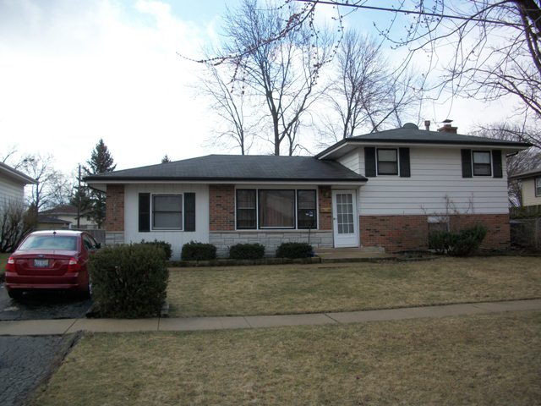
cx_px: 270
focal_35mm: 35
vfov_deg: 40.7
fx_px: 547
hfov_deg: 52.6
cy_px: 203
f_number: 3.1
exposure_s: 1/640
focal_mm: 6.3
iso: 80
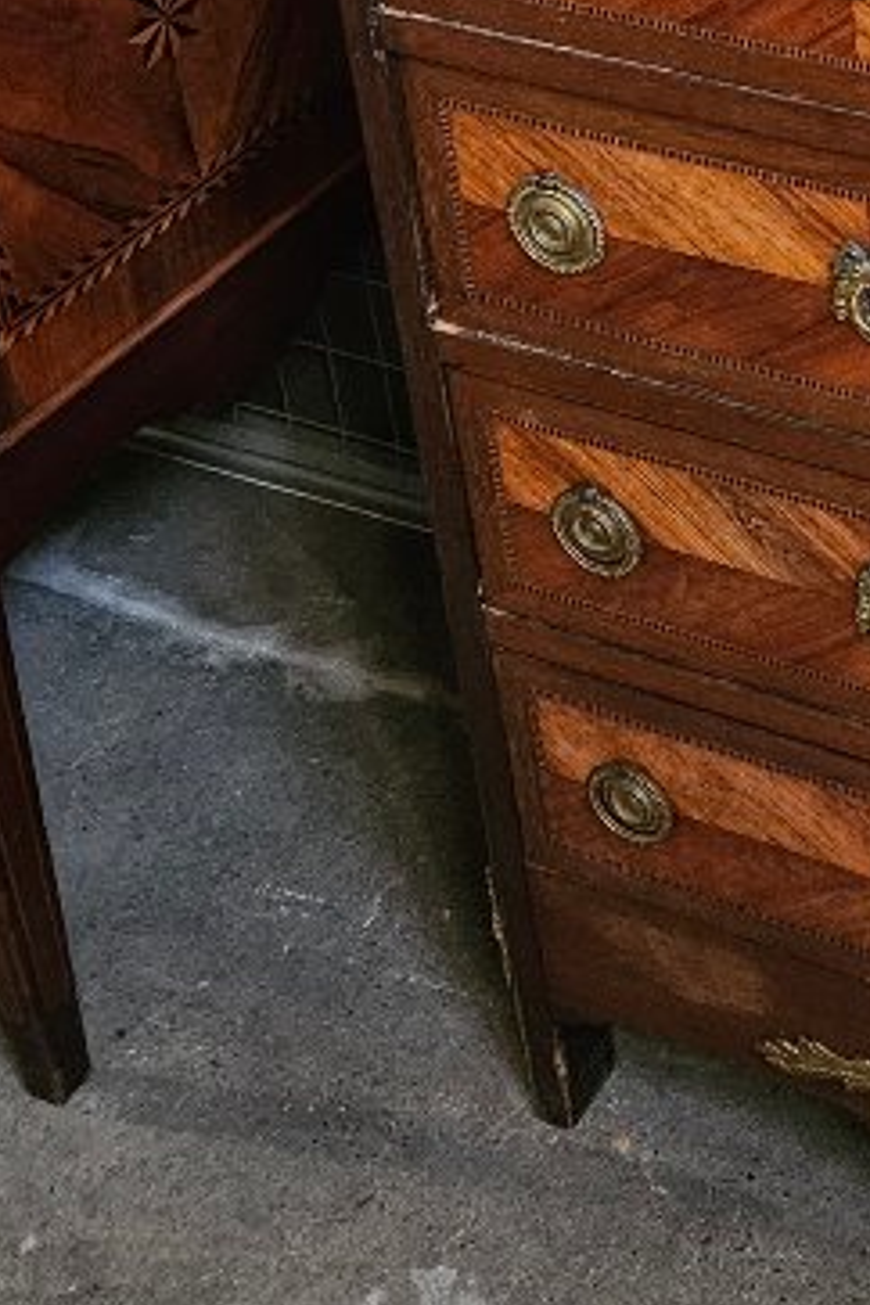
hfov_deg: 16.6
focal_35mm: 79
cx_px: 1028
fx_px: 2864
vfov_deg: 24.6
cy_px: 29
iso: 1000
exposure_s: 1/25
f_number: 1.8
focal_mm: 5.4
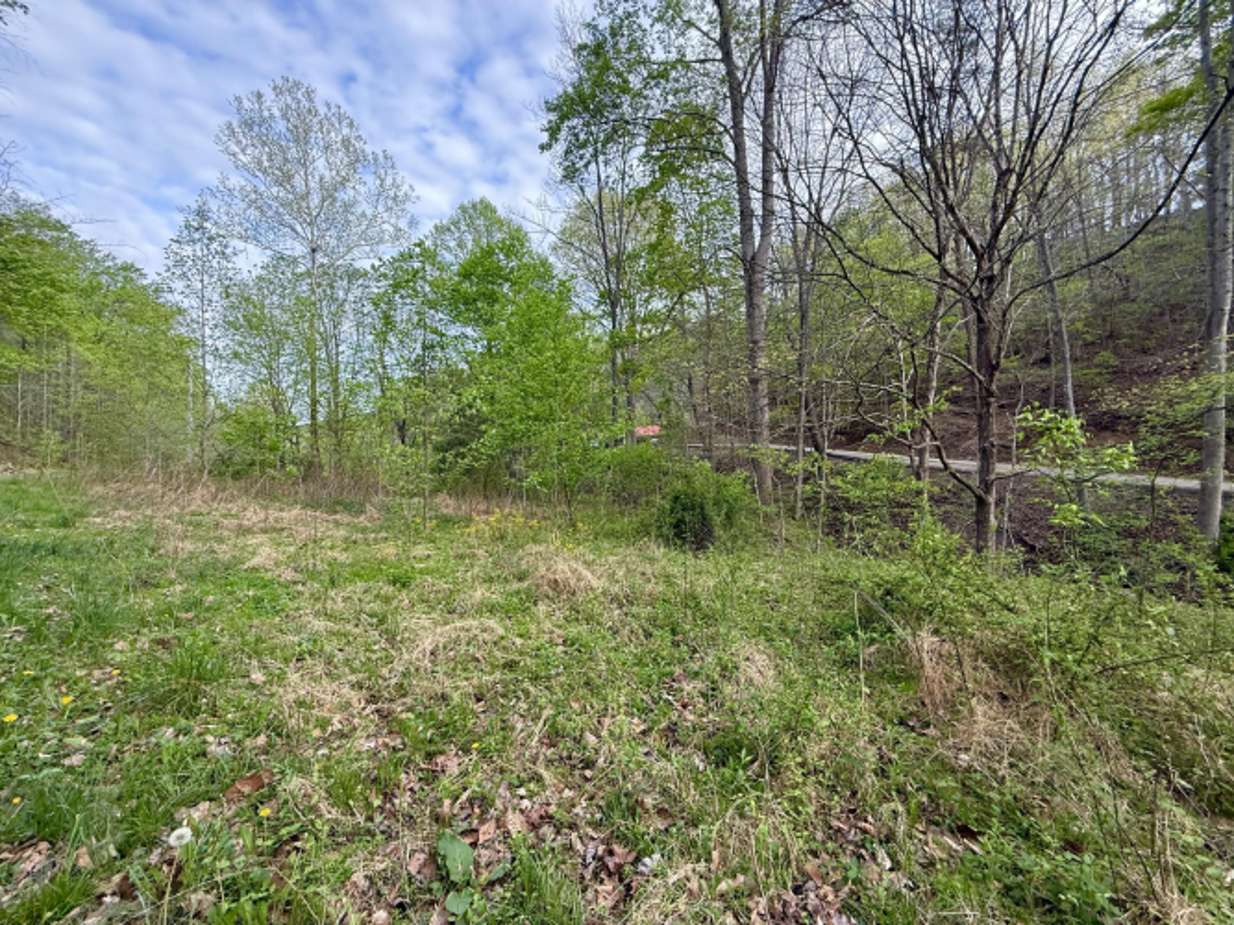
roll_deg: -0.2
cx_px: 617
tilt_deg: -1.3
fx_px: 499
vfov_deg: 85.7
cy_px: 462
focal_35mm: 14
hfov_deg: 102.1
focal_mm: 2.22
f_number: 2.2
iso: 64
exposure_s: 1/281
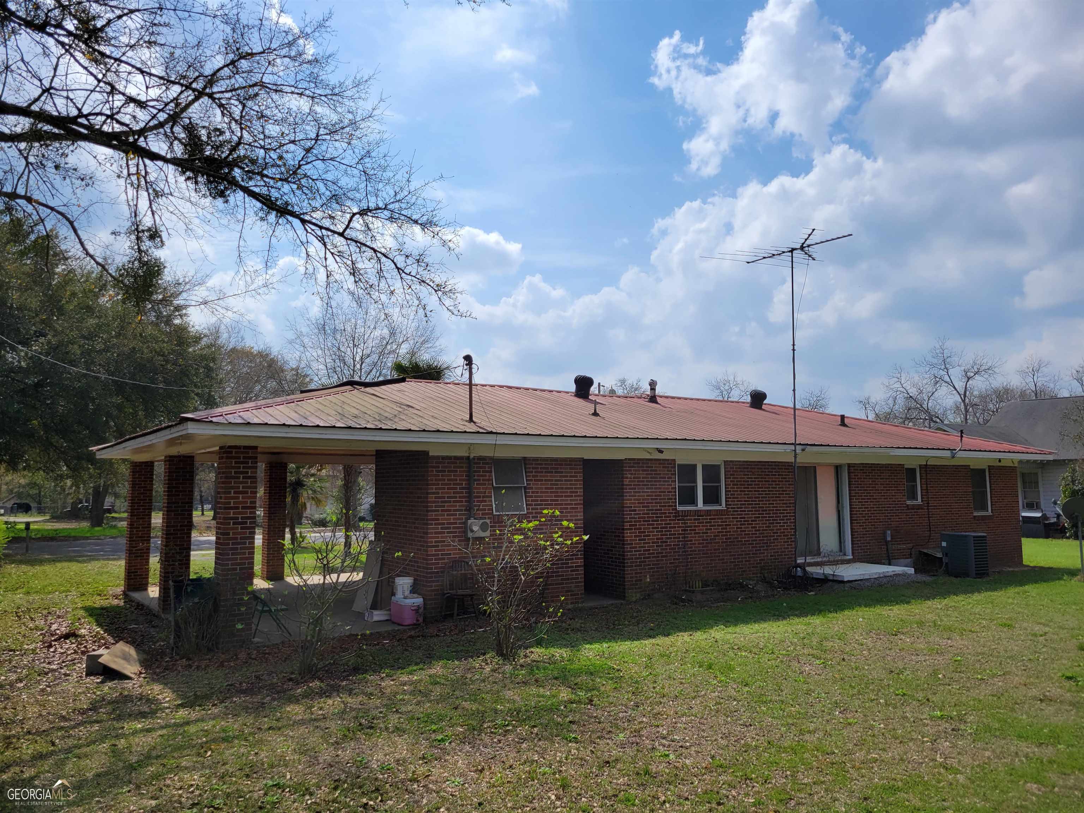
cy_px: 406
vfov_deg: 53.1
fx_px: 814
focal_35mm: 26
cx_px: 542
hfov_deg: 67.3
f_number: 1.8
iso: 40
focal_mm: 5.4
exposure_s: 1/4554
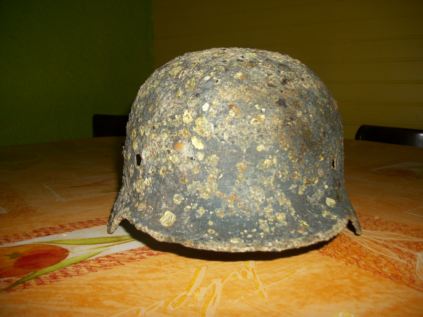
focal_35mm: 32
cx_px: 212
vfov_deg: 44.2
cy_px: 158
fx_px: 391
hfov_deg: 56.8
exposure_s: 1/60
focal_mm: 5.7
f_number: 2.9
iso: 80
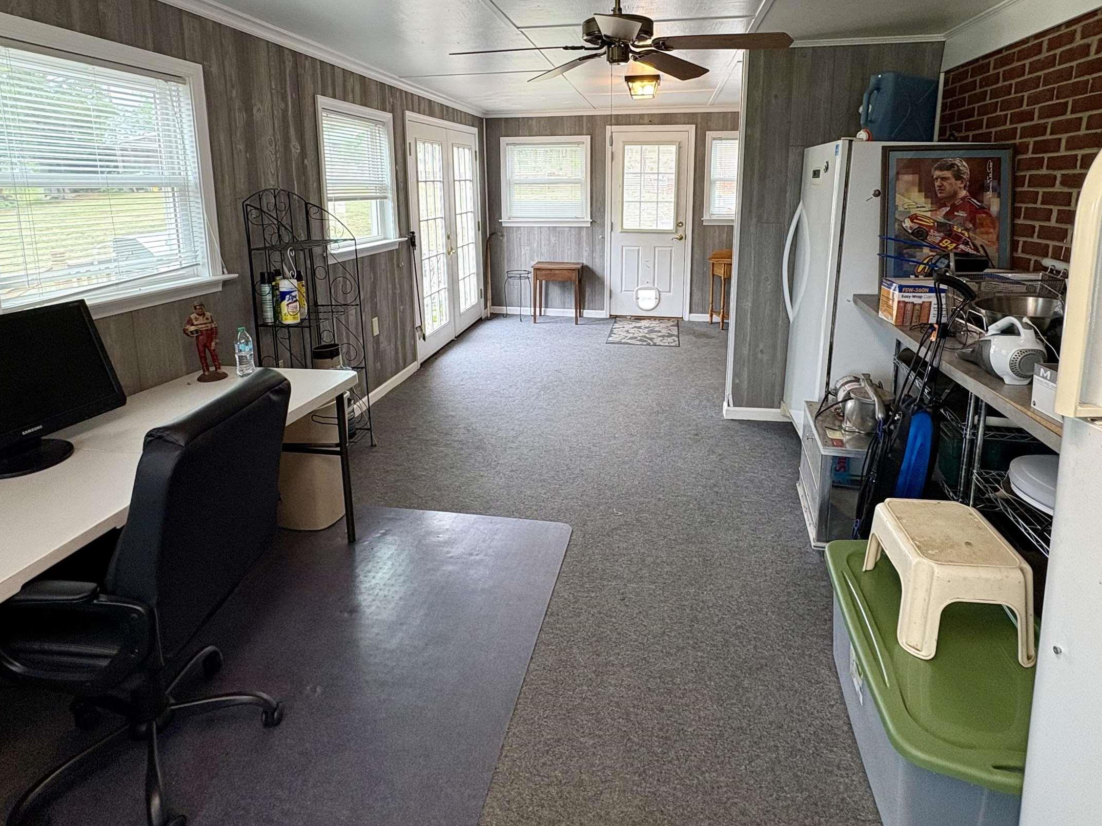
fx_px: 637
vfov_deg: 64.6
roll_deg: +0.3
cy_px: 287
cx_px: 575
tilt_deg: -9.1
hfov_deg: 81.7
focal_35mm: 20
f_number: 2.2
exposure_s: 1/120
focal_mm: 2.22
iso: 100
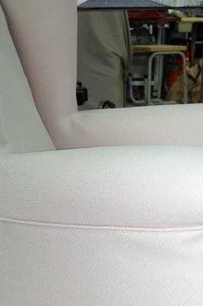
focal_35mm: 74
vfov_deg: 27.1
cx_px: 38
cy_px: 215
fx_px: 627
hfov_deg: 18.2
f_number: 4
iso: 400
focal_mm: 24
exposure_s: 1/60
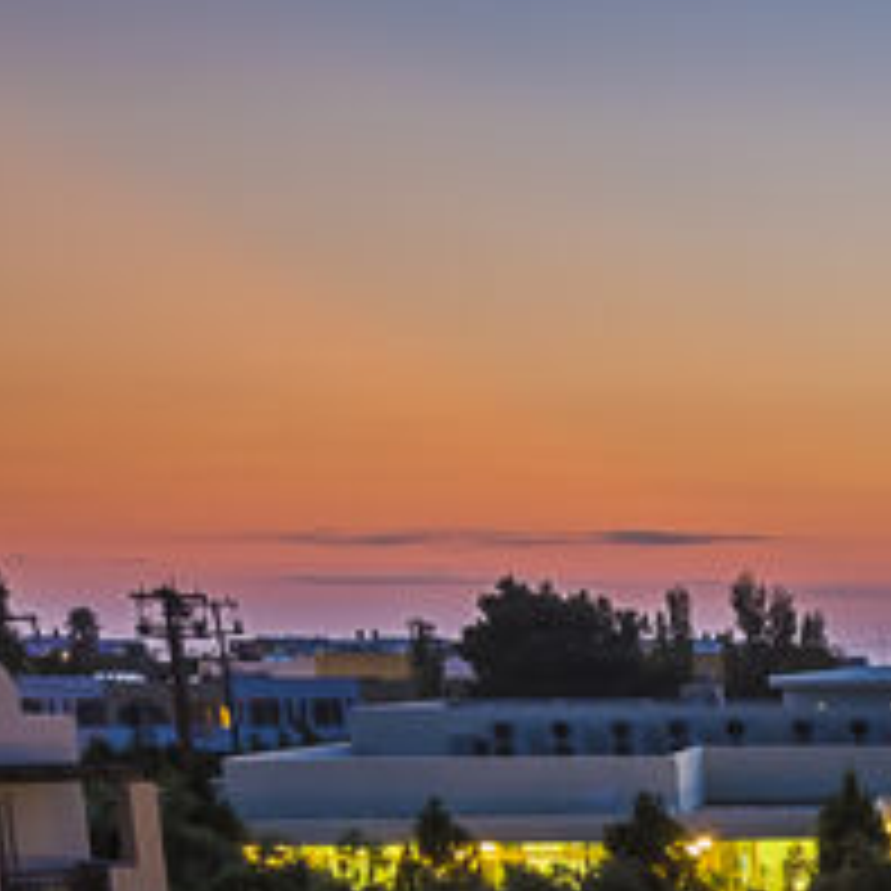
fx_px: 3465
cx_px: 2115
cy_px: 1408
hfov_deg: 11.9
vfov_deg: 13.6
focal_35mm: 119
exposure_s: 10
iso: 64
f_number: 8
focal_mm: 27
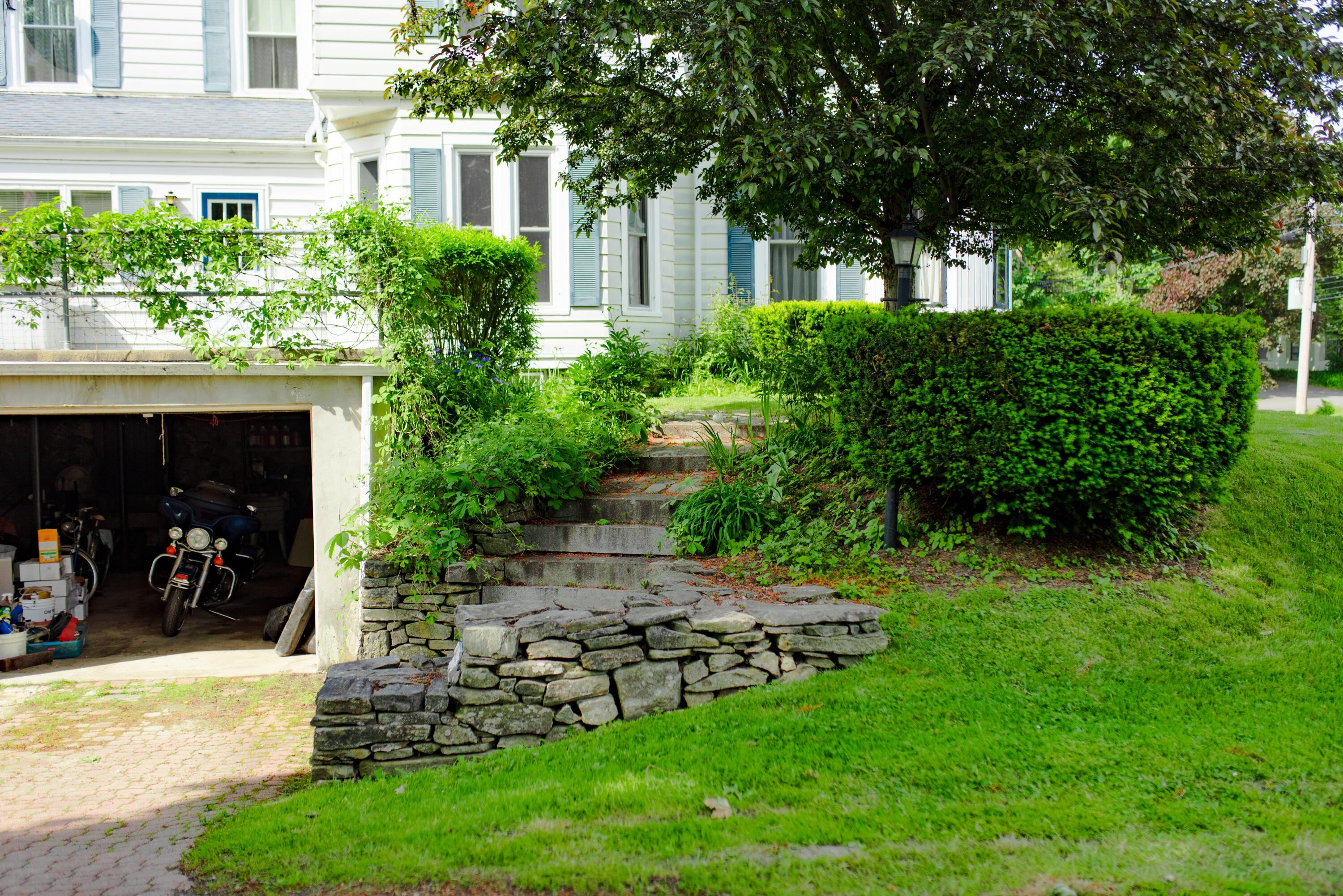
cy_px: 448
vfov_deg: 37.9
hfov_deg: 54.4
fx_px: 1306
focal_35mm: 35
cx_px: 672
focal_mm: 35
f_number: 2.2
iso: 100
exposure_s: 1/4000
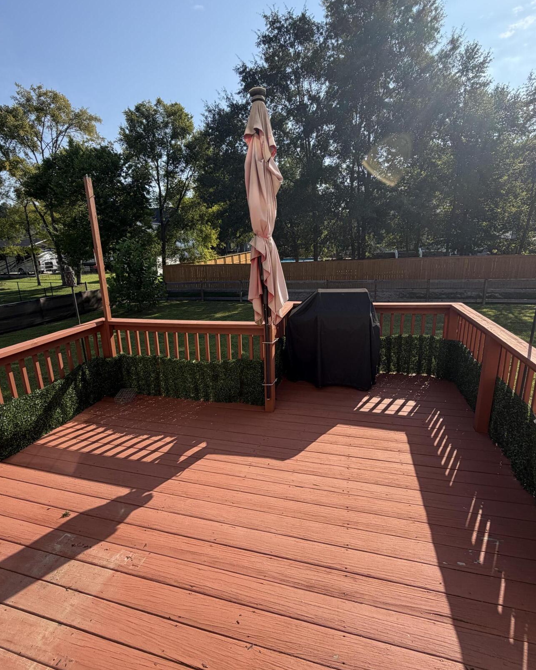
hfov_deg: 77.0
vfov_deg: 89.6
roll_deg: +1.6
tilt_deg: -13.7
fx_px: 337
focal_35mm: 17
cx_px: 263
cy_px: 328
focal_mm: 2.22
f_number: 2.2
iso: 40
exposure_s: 1/770
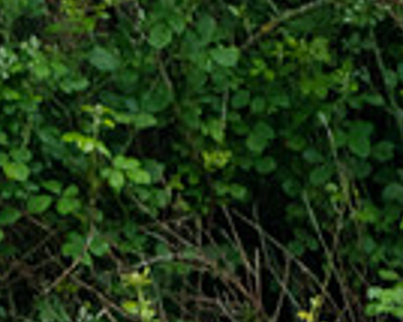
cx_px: -418
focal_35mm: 2320
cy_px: 480
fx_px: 27651
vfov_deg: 0.7
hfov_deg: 0.8
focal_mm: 350
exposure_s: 1/1000
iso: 640
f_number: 5.6
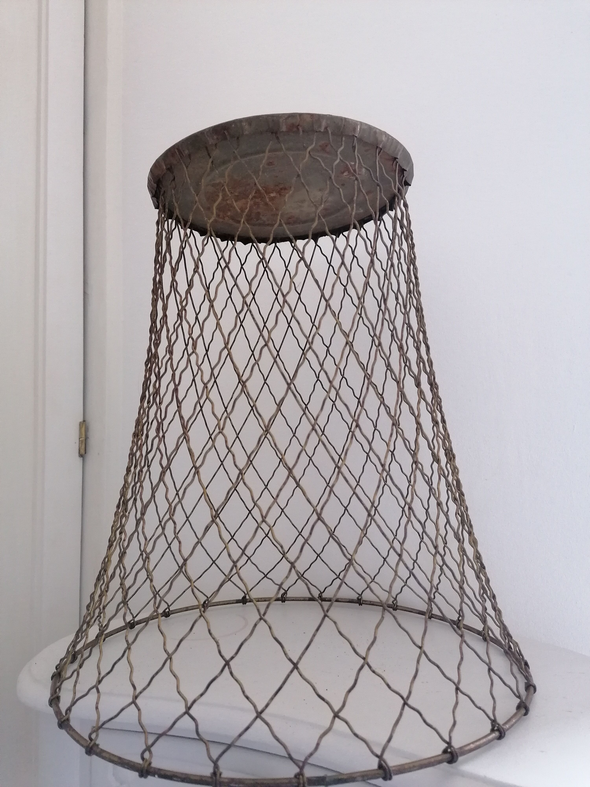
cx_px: 295
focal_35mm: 27
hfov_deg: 51.4
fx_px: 614
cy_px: 394
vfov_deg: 65.3
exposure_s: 1/30
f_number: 1.8
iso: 400
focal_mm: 4.75
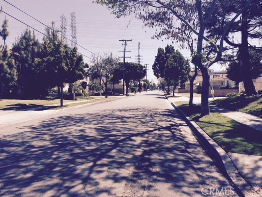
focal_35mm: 29
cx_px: 131
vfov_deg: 48.2
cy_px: 98
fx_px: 219
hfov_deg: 61.7
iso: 32
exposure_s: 1/2283
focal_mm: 4.15
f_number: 2.2
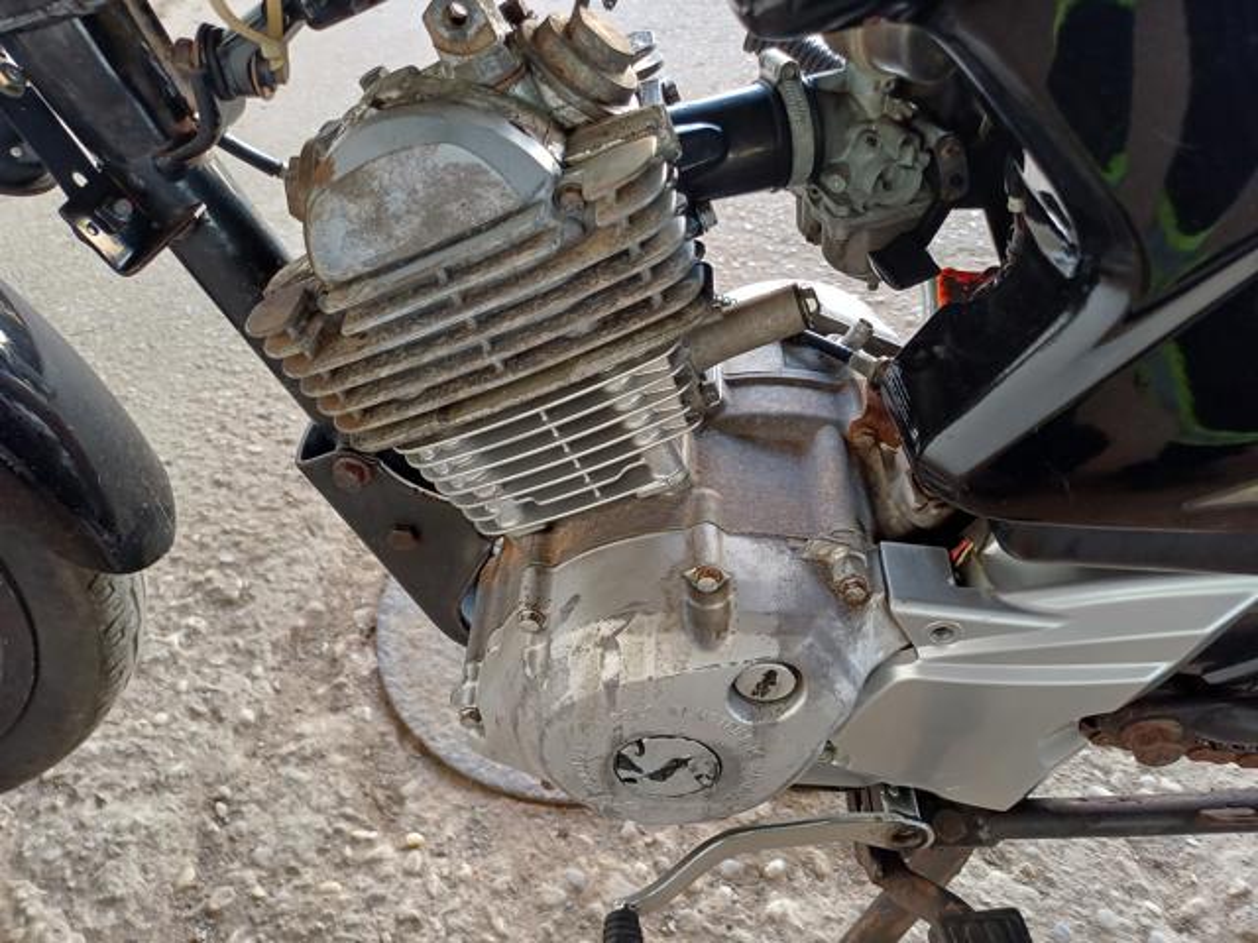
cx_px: 629
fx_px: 909
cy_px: 472
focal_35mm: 25
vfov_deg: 54.9
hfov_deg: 69.4
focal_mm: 4.65
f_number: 1.8
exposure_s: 1/50
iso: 100
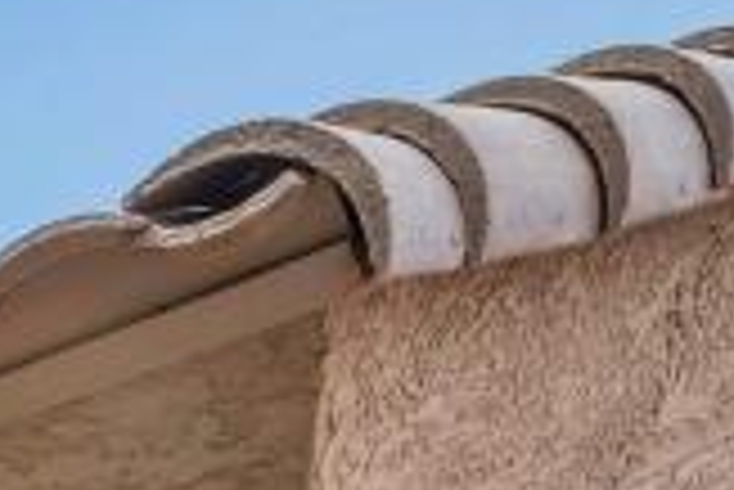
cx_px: -1207
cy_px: 1441
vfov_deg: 9.9
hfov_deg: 12.7
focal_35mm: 106
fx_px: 2163
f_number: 10
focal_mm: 15
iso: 400
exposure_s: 1/400
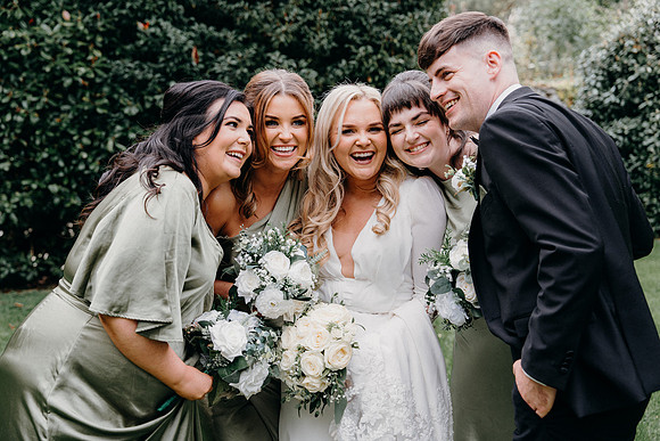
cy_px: 220
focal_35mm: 47
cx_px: 330
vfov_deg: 28.7
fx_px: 862
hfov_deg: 41.9
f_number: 3.5
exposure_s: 1/200
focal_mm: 47
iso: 125
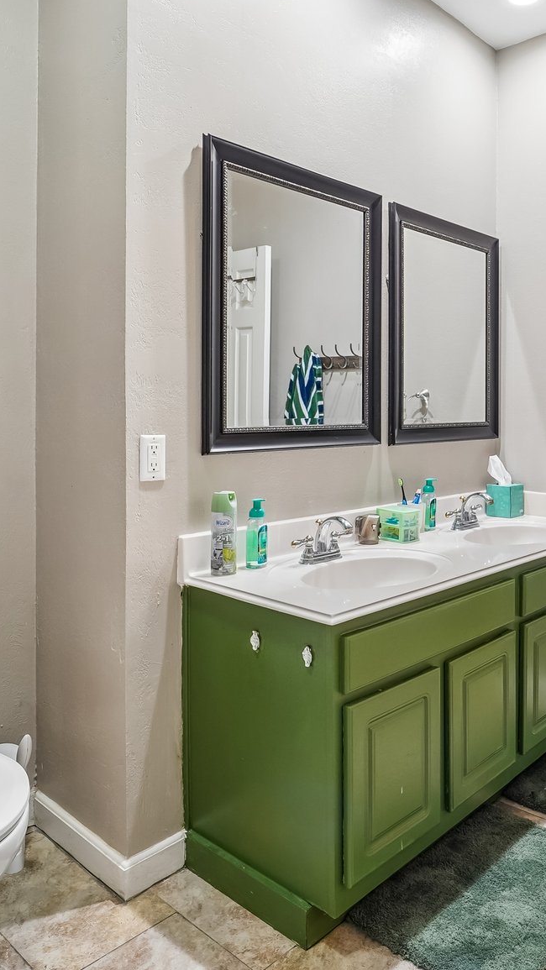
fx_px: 669
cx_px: 413
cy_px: 416
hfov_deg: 42.9
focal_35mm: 26
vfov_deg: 71.5
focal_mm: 14
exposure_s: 1/10
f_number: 8
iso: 500
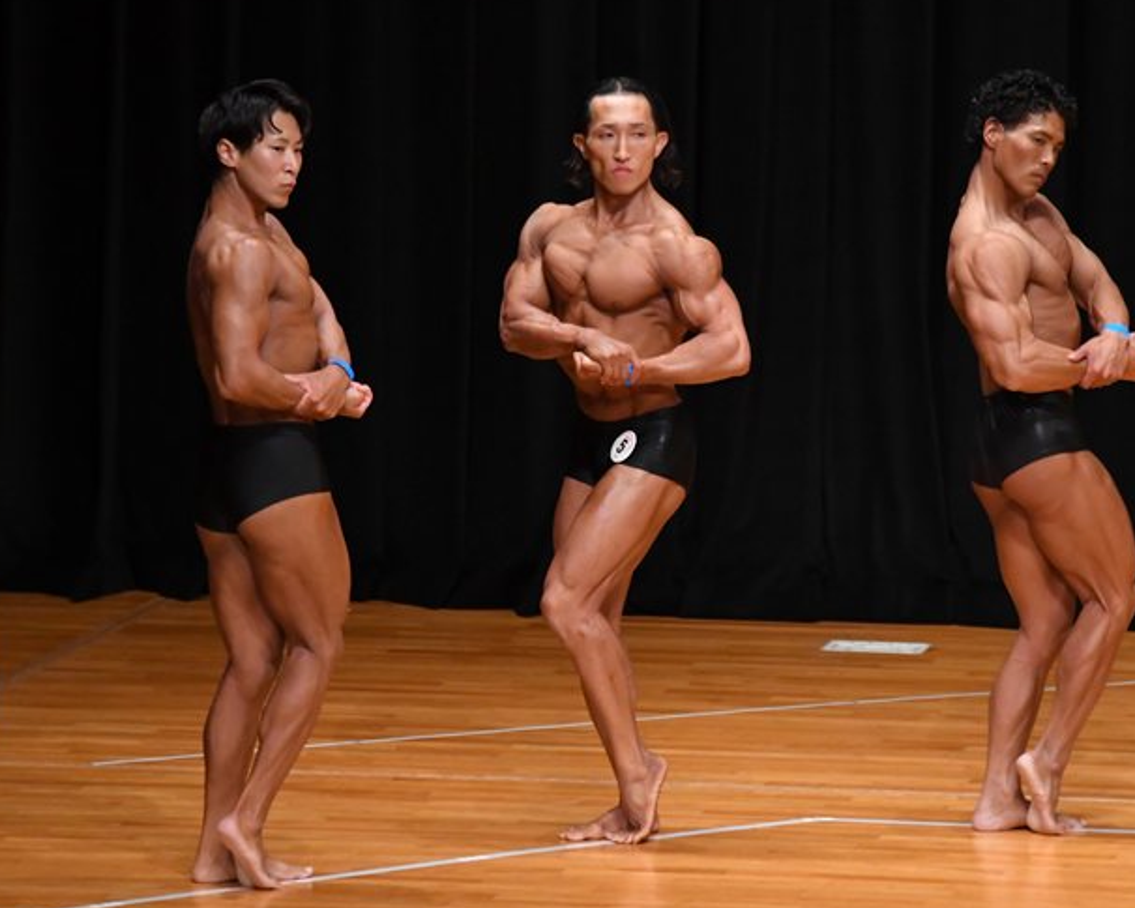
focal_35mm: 324
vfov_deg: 4.8
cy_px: 455
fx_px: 10885
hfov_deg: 6.0
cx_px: 621
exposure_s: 1/400
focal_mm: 180
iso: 4000
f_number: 5.6
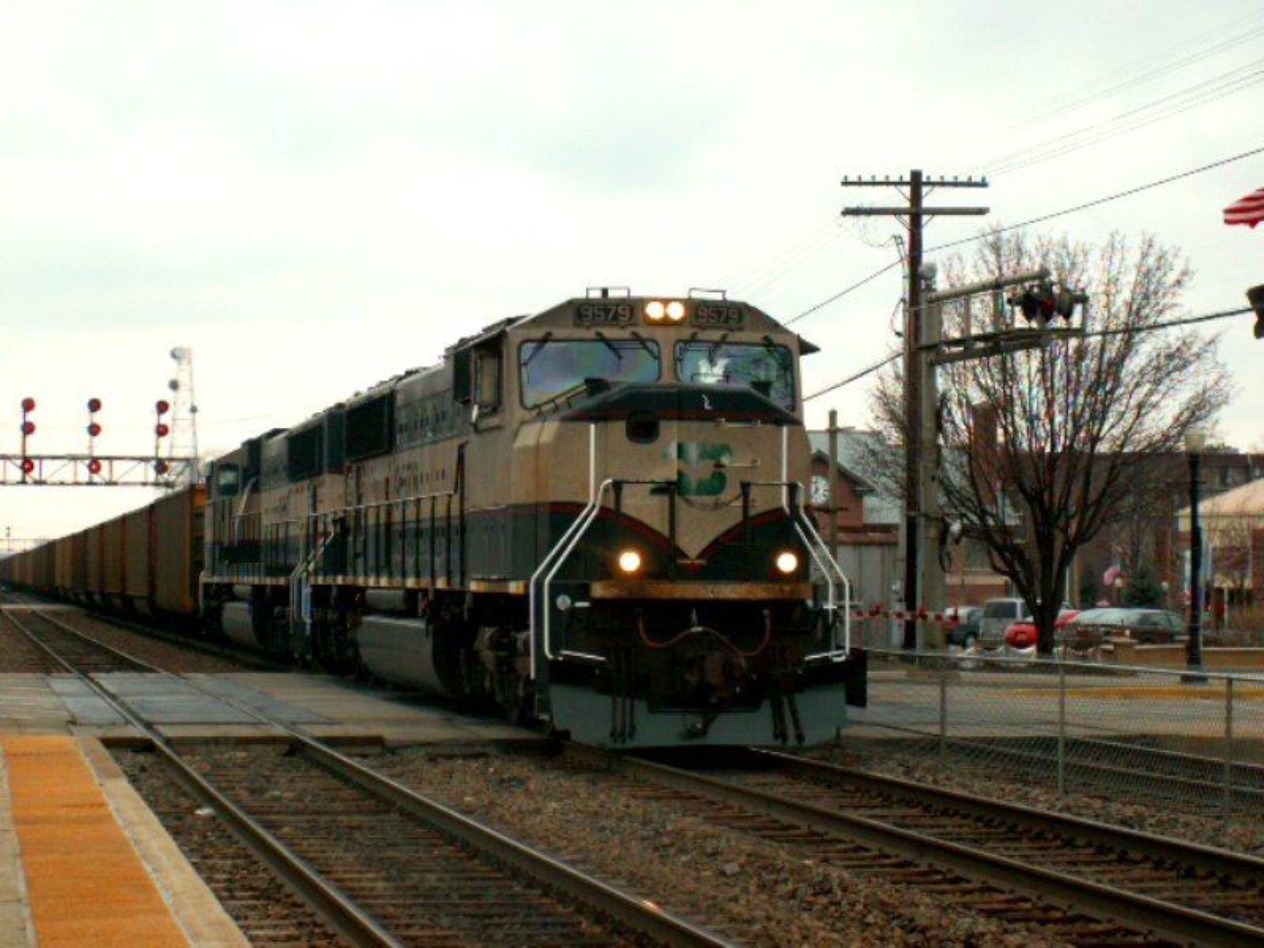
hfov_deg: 24.1
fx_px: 2958
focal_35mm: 81
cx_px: 632
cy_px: 474
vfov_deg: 18.2
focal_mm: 13.51
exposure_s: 1/320
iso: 80
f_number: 3.5
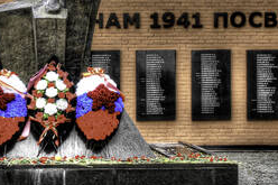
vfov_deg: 11.0
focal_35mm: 122
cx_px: 39
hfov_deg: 16.6
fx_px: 941
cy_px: -45
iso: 200
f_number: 9
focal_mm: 28
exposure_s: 1/80
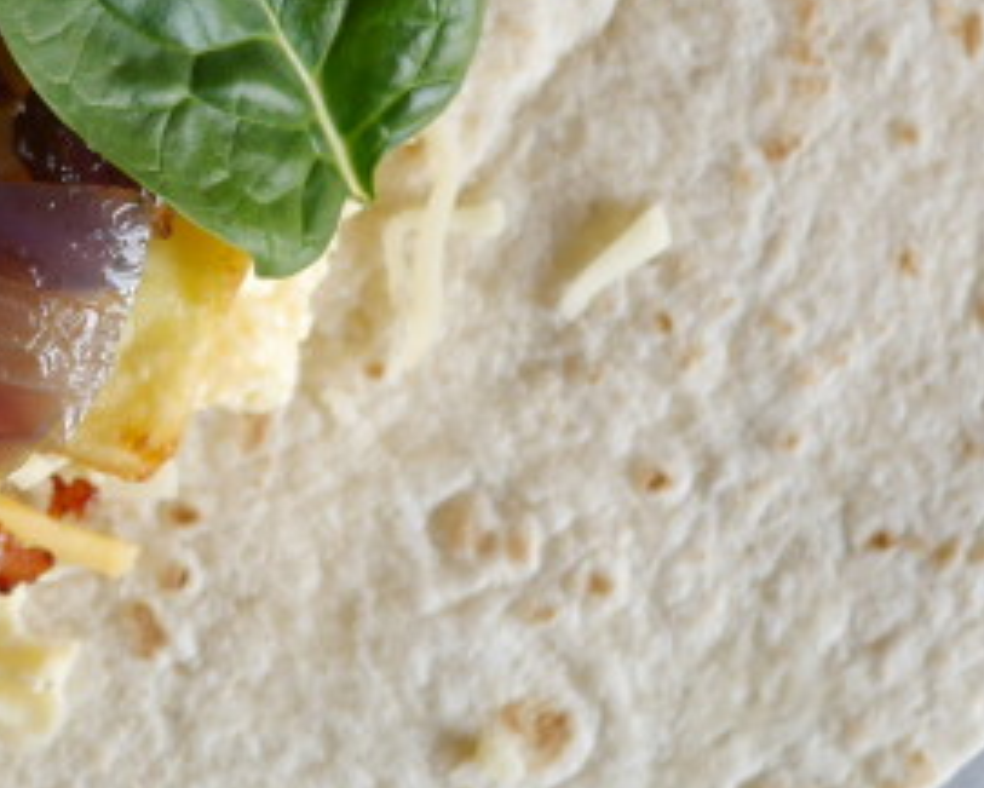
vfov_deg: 11.4
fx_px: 3875
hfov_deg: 14.2
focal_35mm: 133
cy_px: -165
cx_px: -84
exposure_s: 1/60
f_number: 4
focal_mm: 18
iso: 320
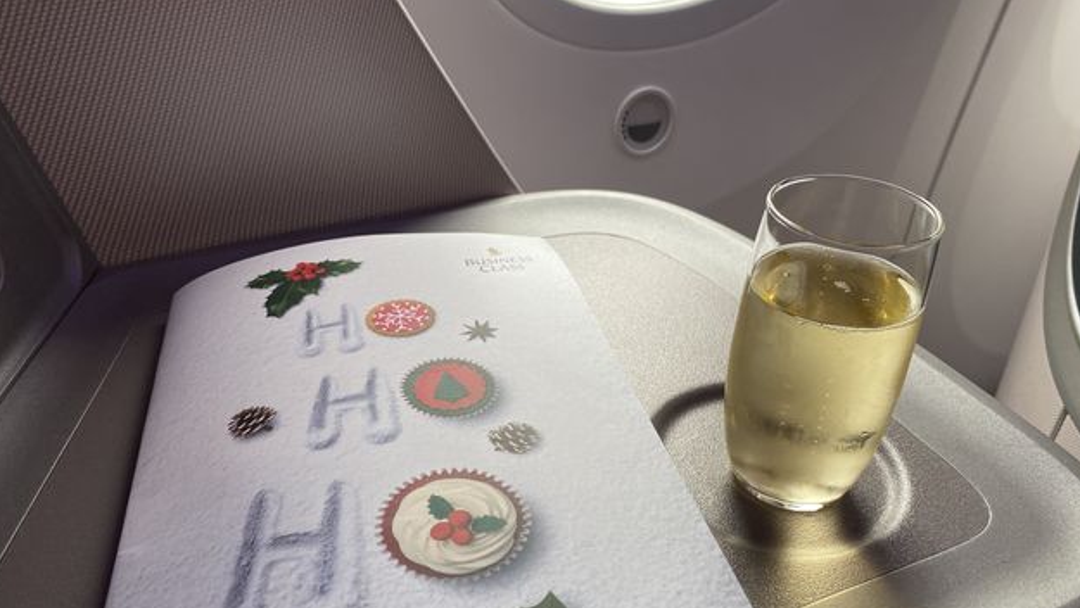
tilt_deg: -34.1
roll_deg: -1.5
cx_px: 541
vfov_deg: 40.1
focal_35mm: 29
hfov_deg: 66.1
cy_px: 344
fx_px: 831
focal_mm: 4.25
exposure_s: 1/111
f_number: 1.8
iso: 125
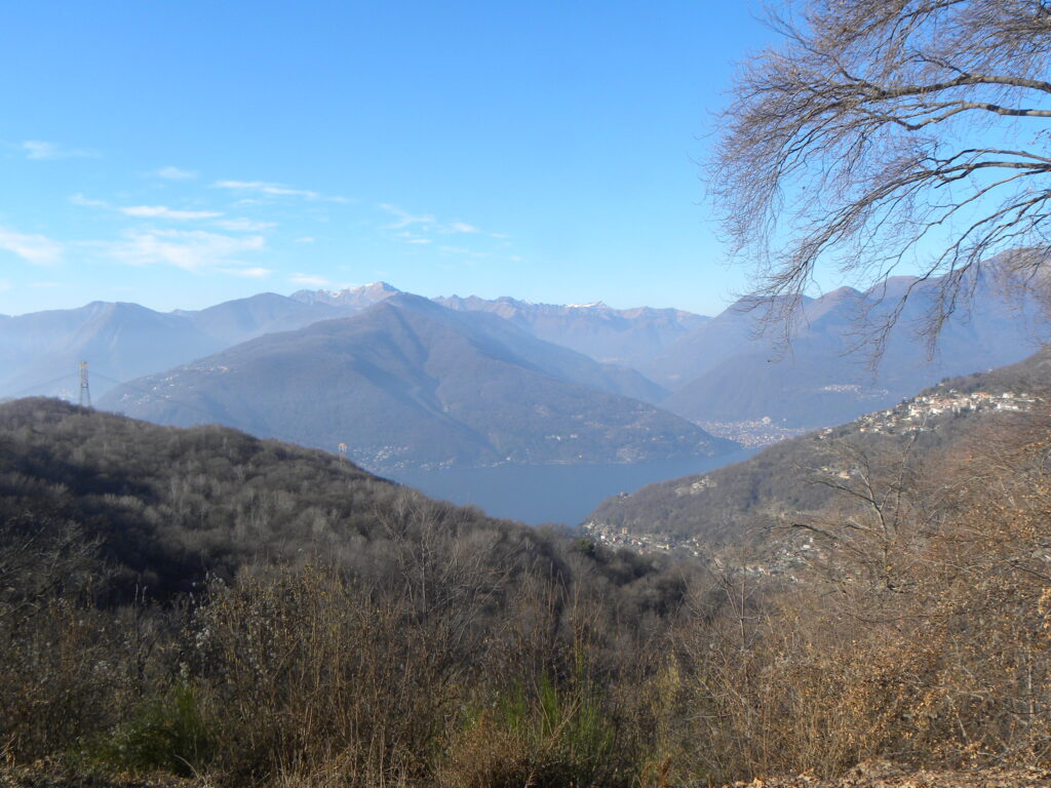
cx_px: 526
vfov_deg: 42.9
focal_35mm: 33
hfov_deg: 55.4
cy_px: 394
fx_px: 1002
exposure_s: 1/234
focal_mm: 5.9
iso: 64
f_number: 5
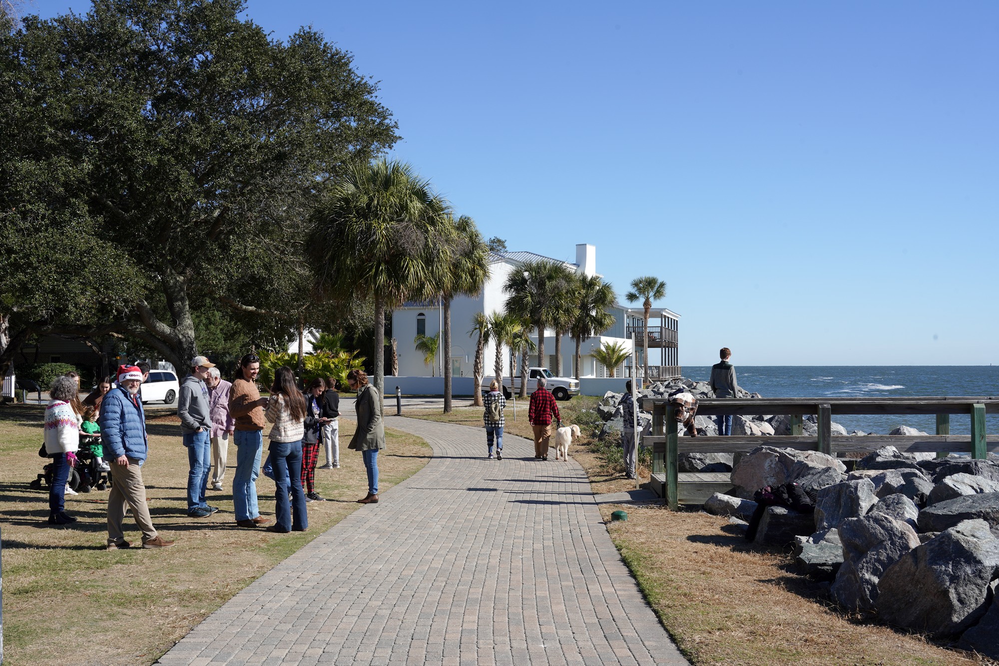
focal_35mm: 40
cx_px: 500
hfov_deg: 48.5
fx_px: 1110
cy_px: 333
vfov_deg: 33.4
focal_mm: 40
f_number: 16
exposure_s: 1/100
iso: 100
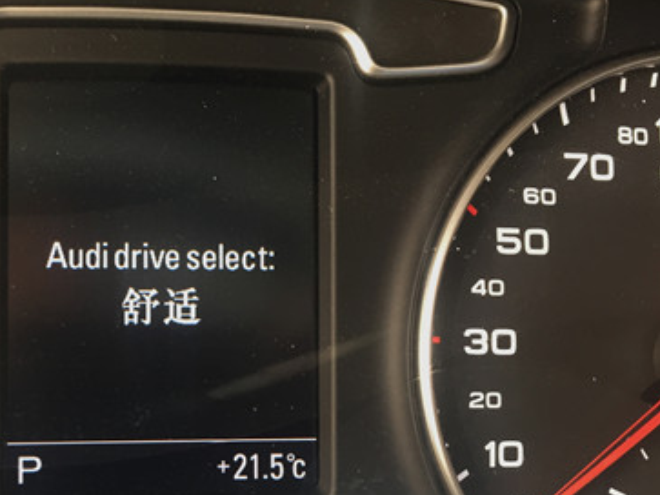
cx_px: 136
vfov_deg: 30.1
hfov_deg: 38.3
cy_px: 317
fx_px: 915
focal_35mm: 48
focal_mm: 4.15
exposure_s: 1/30
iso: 64
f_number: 2.2
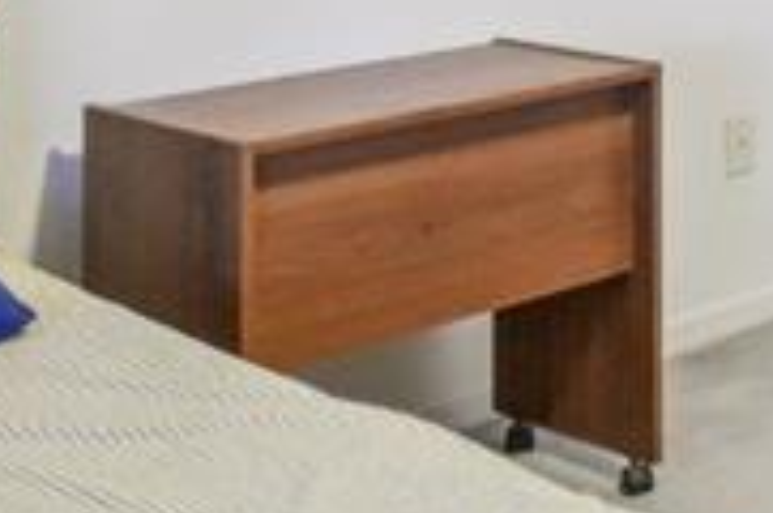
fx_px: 1822
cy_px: -304
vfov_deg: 14.7
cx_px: 1273
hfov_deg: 19.6
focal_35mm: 85
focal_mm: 10
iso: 5000
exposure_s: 1/30
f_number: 8
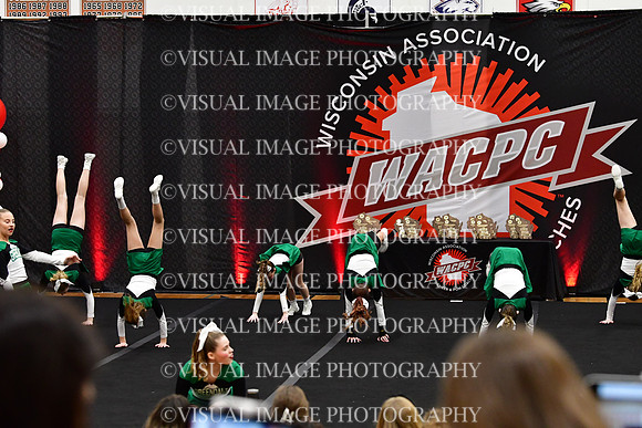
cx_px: 321
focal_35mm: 120
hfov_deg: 17.1
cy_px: 214
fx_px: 2140
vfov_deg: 11.4
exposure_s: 1/500
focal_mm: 80
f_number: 3.5
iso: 4000
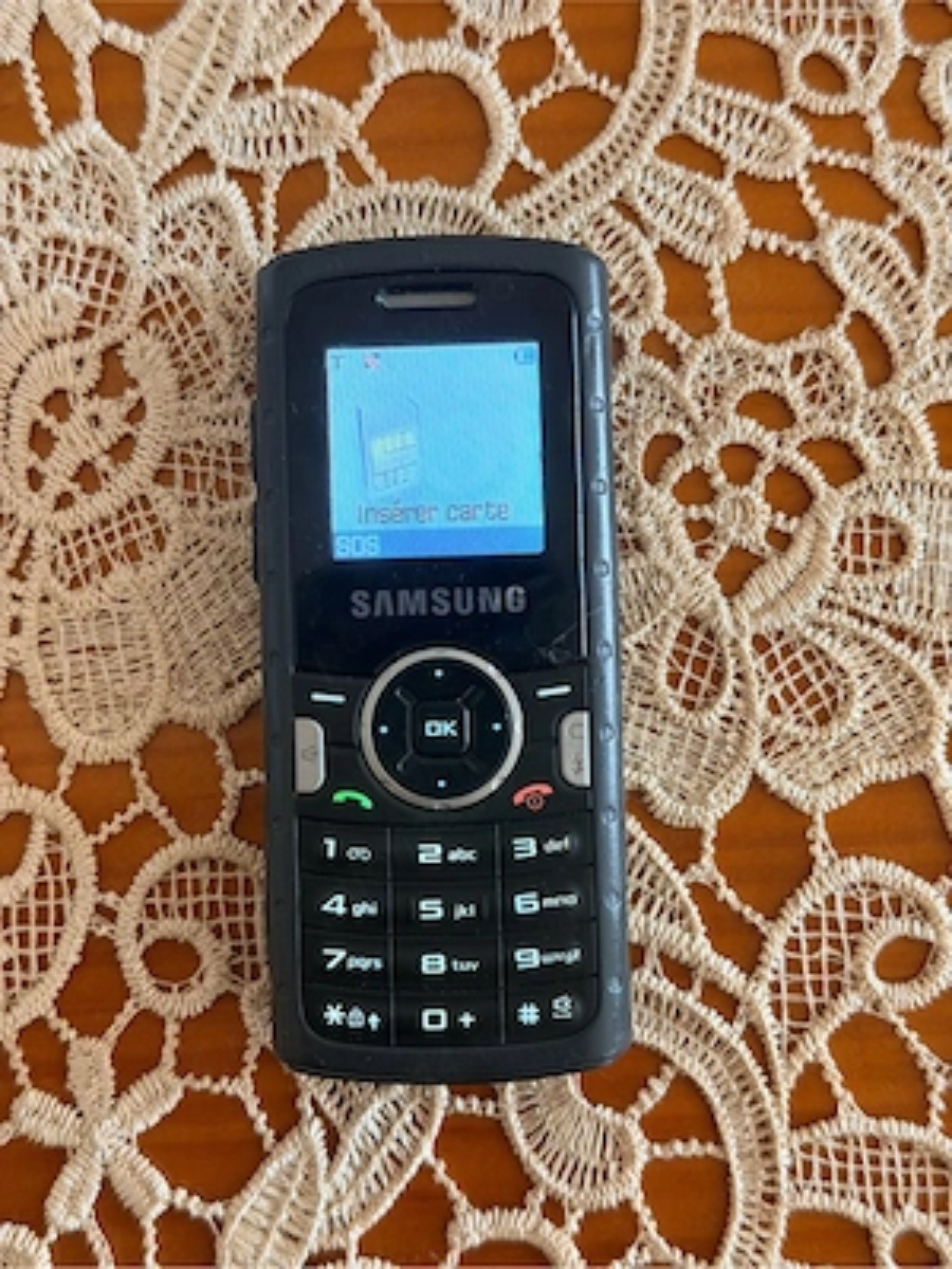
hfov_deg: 30.3
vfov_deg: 39.7
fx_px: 1760
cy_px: 634
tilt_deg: -87.6
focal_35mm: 48
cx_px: 476
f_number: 1.78
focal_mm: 6.76
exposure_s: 1/50
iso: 250
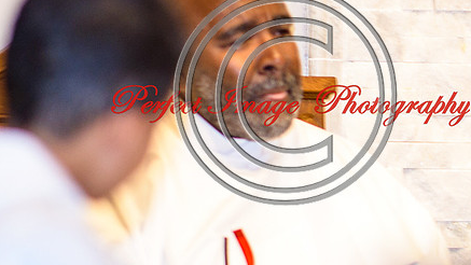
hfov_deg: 4.1
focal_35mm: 524
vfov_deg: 2.3
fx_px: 6545
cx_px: 368
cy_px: 191
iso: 110
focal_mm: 105
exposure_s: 1/100
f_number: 1.4
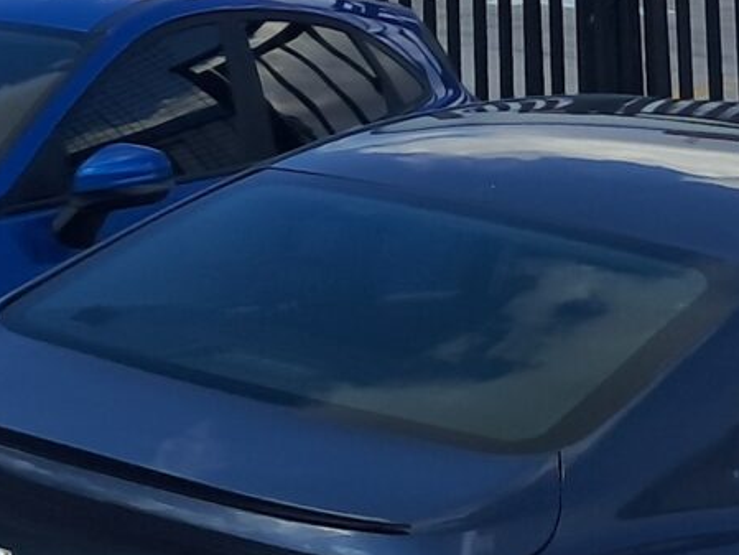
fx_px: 3289
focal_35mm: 154
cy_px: -721
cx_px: 746
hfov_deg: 12.7
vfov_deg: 8.8
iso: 50
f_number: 1.8
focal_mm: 4
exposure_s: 1/814
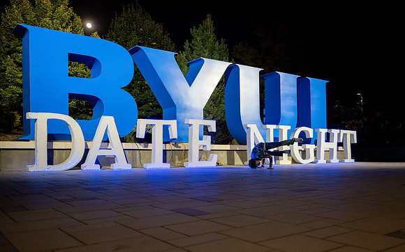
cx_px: 234
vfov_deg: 36.3
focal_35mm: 35
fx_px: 384
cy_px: 154
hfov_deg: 55.4
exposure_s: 1/100
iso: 1000
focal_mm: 29.5
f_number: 3.2
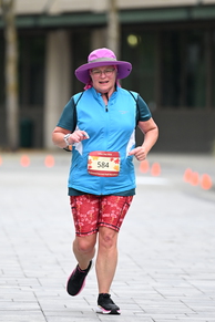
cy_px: 142
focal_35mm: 378
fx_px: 3386
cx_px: 94
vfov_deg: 5.5
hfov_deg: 3.6
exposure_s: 1/1600
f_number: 2.8
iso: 640
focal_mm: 200
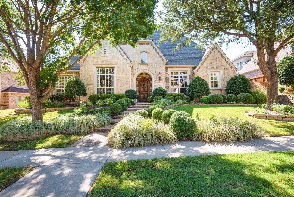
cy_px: 100
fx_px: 139
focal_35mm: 17
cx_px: 145
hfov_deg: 93.2
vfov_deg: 70.5
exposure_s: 1/80
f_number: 7.1
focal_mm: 16
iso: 100
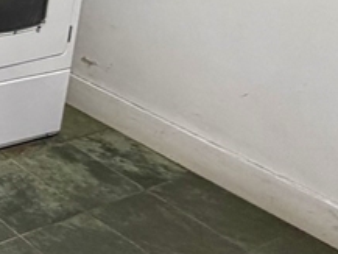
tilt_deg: -11.2
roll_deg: -1.6
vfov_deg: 19.5
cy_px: -122
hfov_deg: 19.6
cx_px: -307
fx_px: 645
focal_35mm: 66
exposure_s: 1/121
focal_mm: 2.22
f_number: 2.2
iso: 250
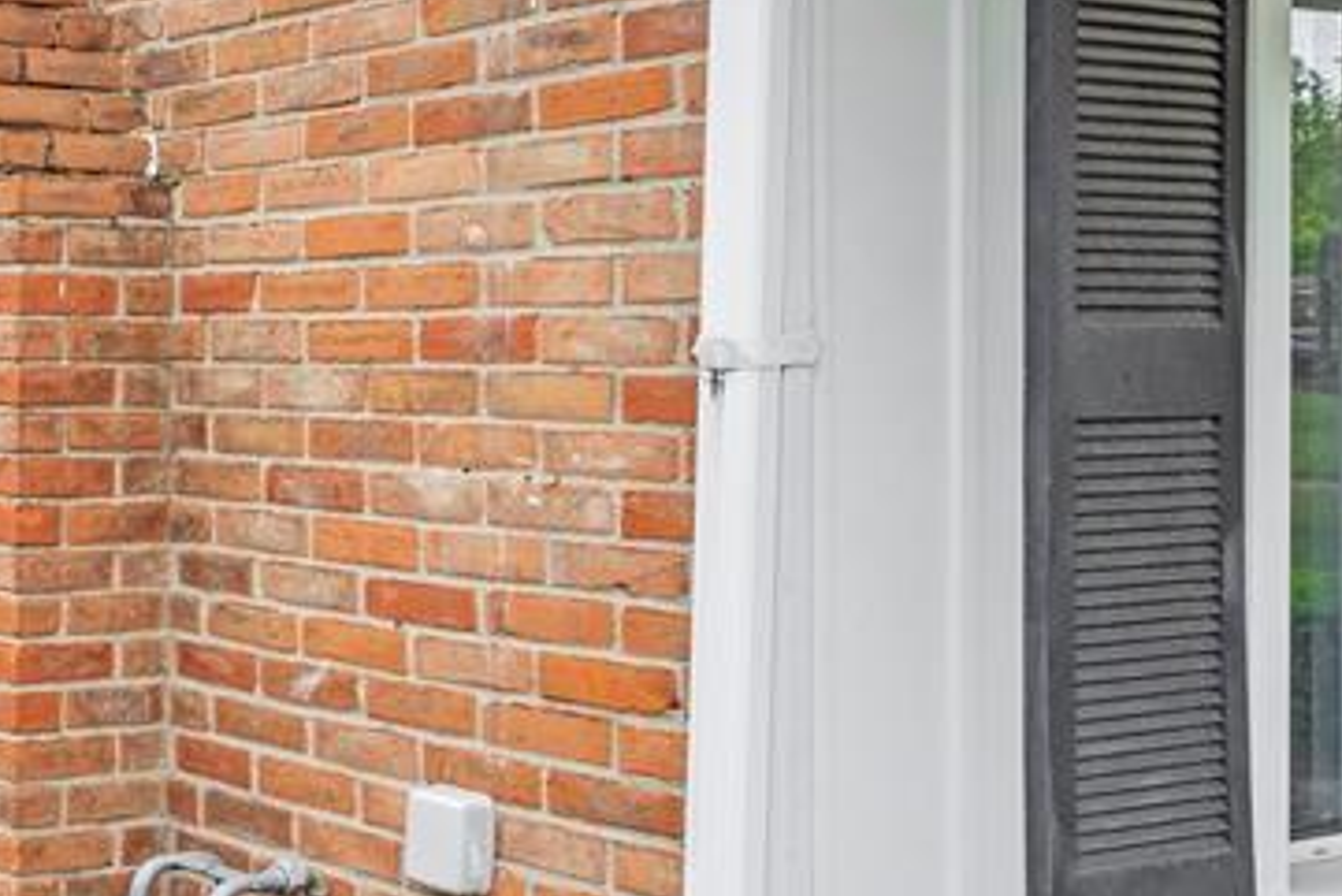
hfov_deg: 29.4
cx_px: -494
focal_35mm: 51
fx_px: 1902
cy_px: 413
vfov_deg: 26.5
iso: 250
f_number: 8
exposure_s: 1/20
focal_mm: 18
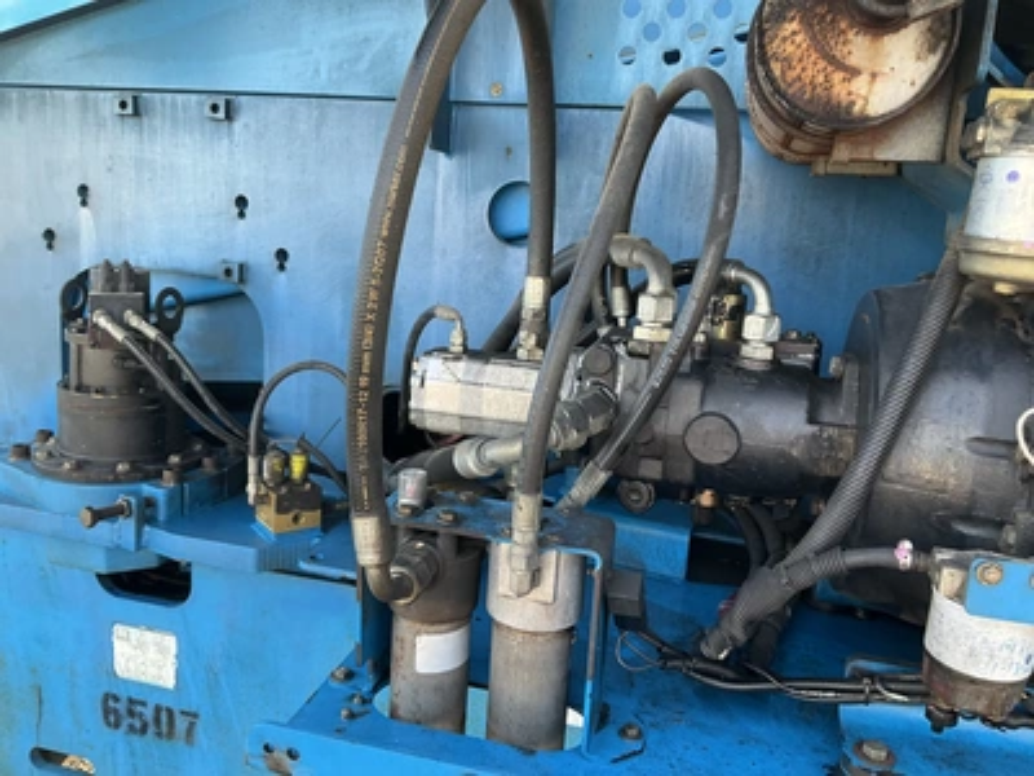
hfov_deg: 61.7
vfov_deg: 48.2
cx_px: 517
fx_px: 866
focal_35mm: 29
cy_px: 388
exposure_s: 1/122
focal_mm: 3
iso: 40
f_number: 1.8
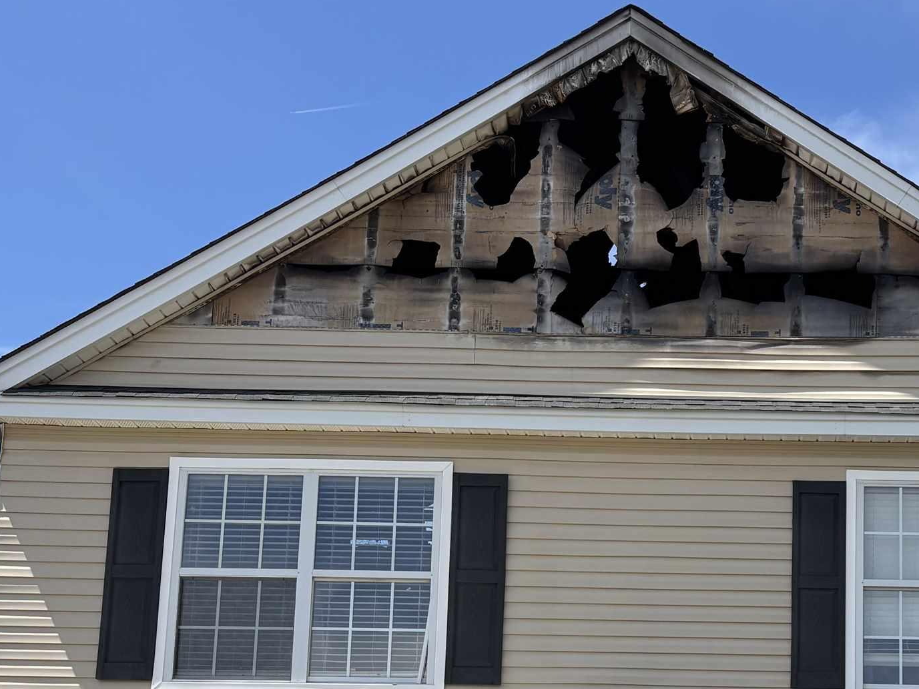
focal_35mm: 58
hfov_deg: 32.2
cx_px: 755
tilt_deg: +9.6
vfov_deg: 23.9
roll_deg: -0.8
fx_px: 1540
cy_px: 722
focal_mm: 5.96
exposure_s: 1/3311
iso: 50
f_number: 1.6
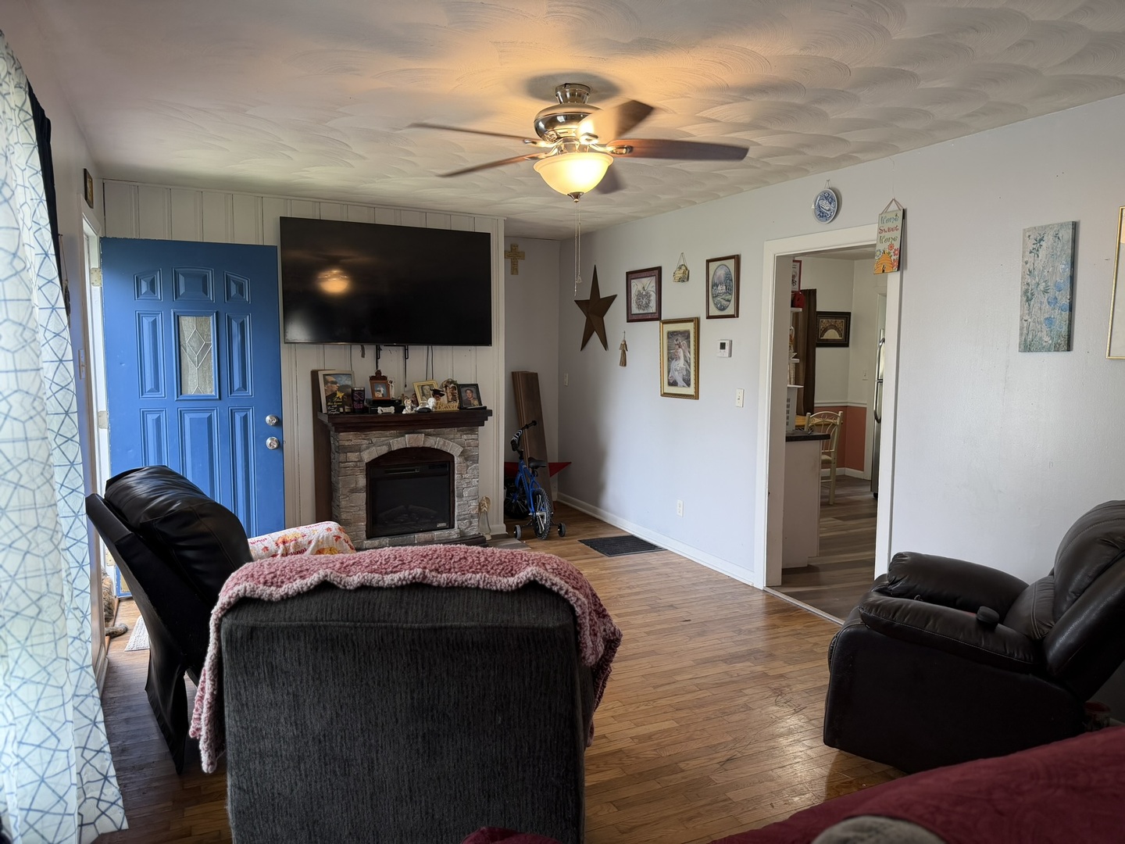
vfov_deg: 56.8
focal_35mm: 24
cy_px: 422
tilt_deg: -5.6
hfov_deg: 71.6
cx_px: 562
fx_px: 780
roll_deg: +0.0
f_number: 1.78
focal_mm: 6.76
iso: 160
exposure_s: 1/60
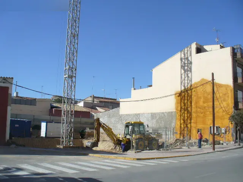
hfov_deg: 47.9
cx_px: 122
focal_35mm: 39
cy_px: 91
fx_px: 274
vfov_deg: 36.8
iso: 80
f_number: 5.6
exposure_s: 1/500
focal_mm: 6.1
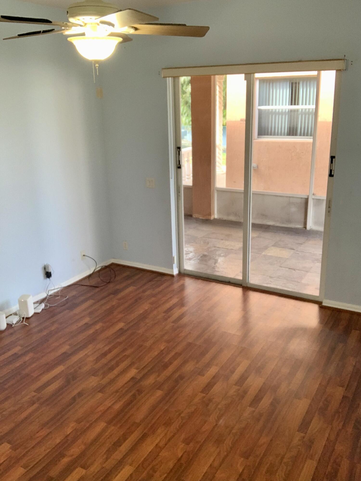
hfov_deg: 44.2
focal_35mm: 32
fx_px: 445
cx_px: 180
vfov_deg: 56.8
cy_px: 240
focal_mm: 2.87
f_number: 2.2
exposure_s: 1/60
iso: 200
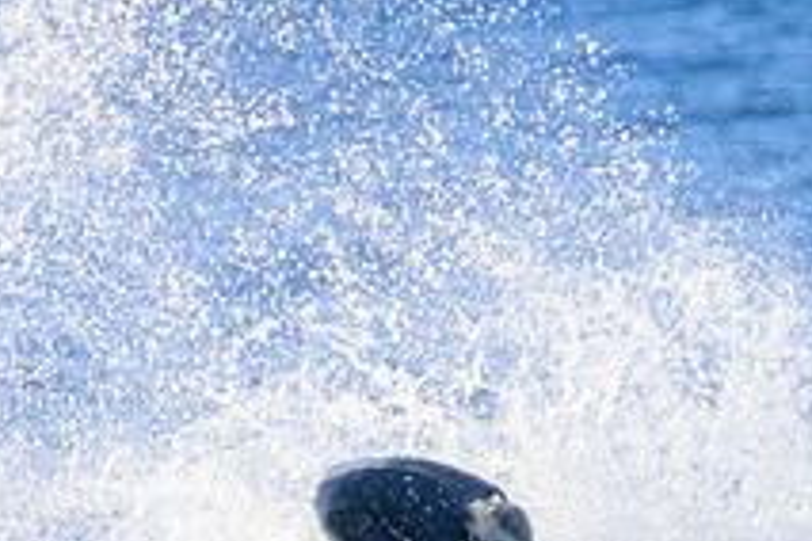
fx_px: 49235
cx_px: 339
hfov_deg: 0.9
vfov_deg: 0.6
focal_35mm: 2183
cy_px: 669
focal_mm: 800
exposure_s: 1/2000
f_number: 11
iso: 1400
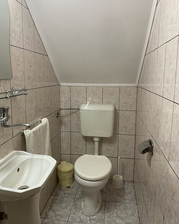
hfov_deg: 51.5
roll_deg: +1.1
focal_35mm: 28
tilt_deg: -8.2
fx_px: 185
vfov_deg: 62.2
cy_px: 106
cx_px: 89
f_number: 1.8
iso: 125
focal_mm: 4.25
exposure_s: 1/64
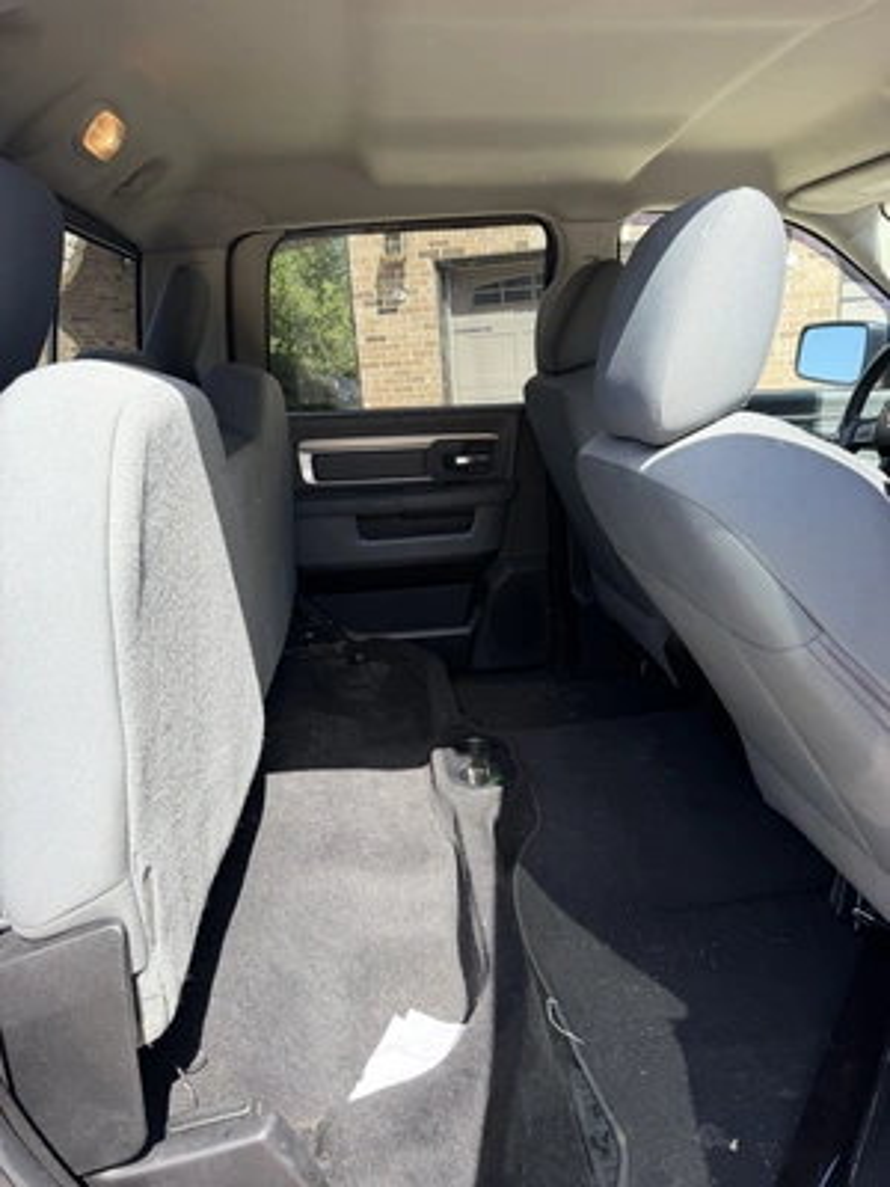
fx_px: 823
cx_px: 445
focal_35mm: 24
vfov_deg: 71.6
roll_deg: +1.7
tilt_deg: -14.6
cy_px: 594
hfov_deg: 56.8
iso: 80
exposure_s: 1/708
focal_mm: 6.76
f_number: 1.78
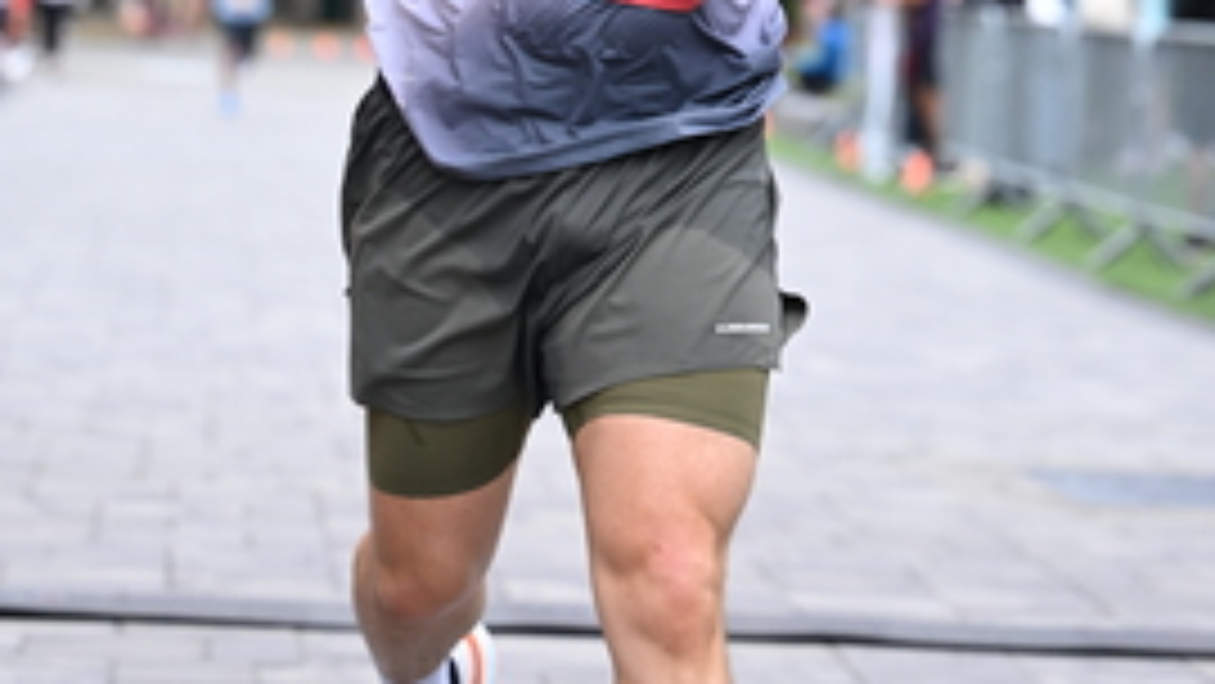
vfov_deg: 6.8
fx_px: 5704
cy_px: -306
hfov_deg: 12.2
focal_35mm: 177
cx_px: 646
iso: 640
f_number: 2.8
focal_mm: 83
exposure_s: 1/1600
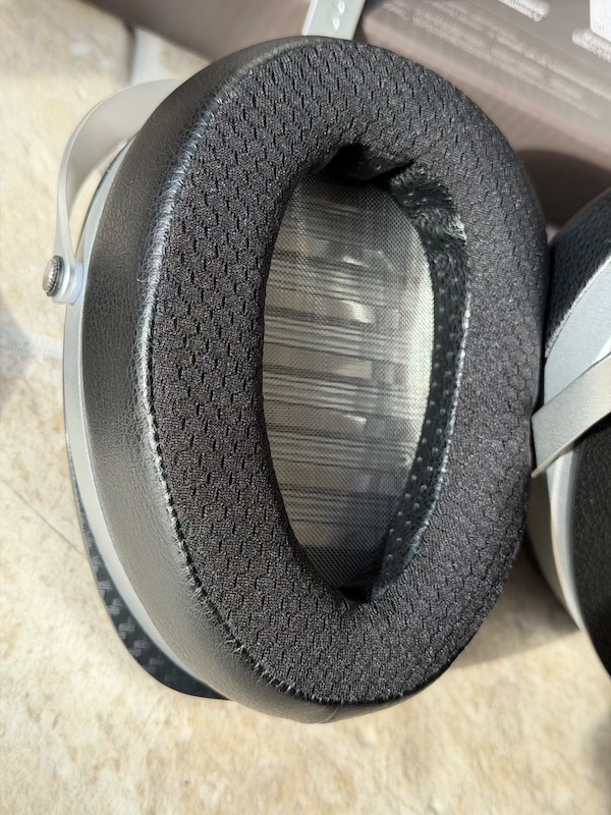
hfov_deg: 30.3
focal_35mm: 48
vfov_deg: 39.7
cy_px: 408
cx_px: 306
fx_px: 1130
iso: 64
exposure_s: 1/422
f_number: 1.78
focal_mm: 6.76
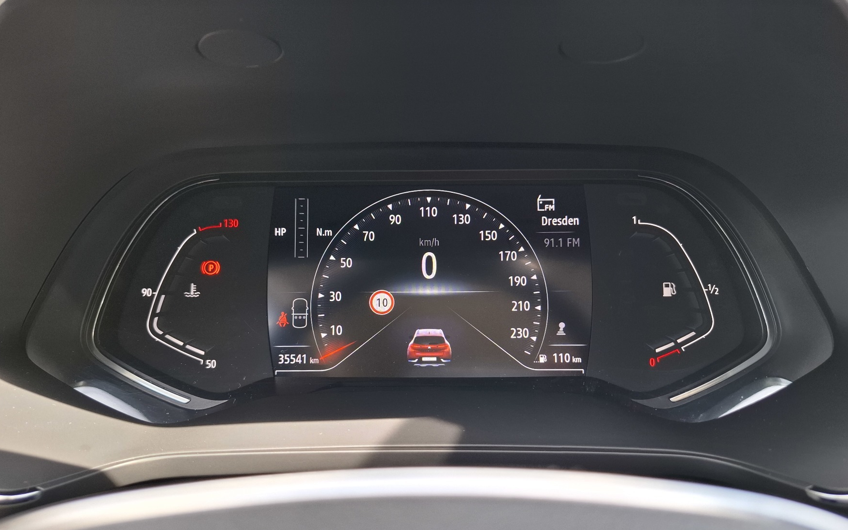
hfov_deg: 72.5
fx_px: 578
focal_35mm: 25
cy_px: 320
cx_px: 432
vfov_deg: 49.0
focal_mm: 5.54
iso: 100
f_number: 1.8
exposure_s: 1/100
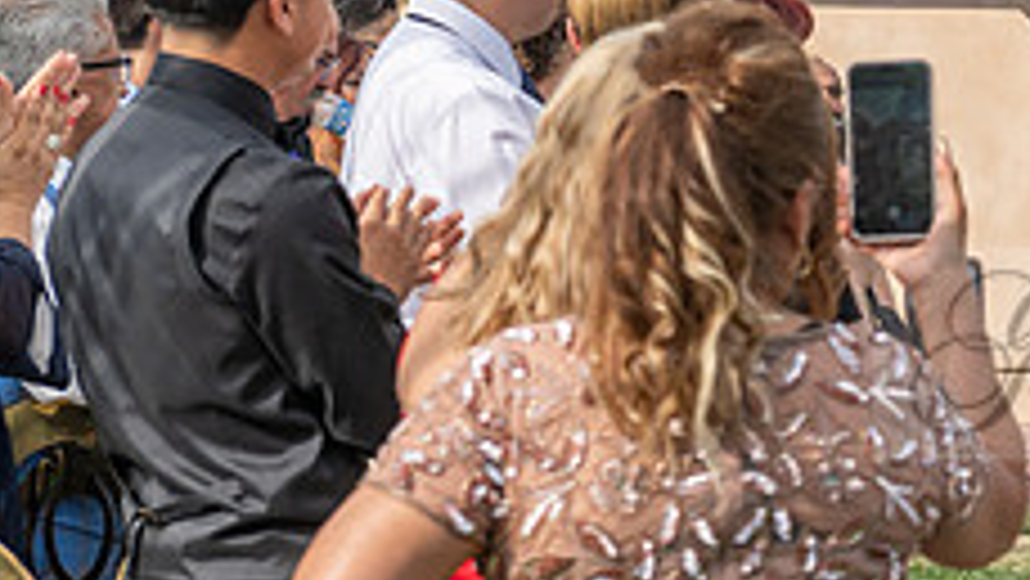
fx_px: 5082
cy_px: 353
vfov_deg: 6.5
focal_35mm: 186
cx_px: 1264
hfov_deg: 11.3
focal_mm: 70
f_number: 6.3
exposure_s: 1/640
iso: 200
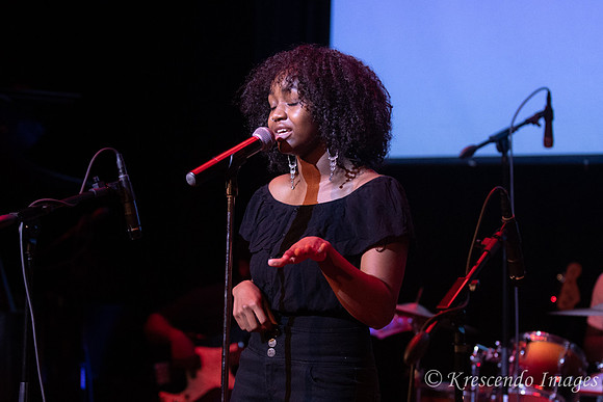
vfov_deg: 13.0
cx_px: 302
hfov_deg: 19.5
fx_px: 1759
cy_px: 201
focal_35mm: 105
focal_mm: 70
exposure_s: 1/200
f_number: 2.8
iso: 3200
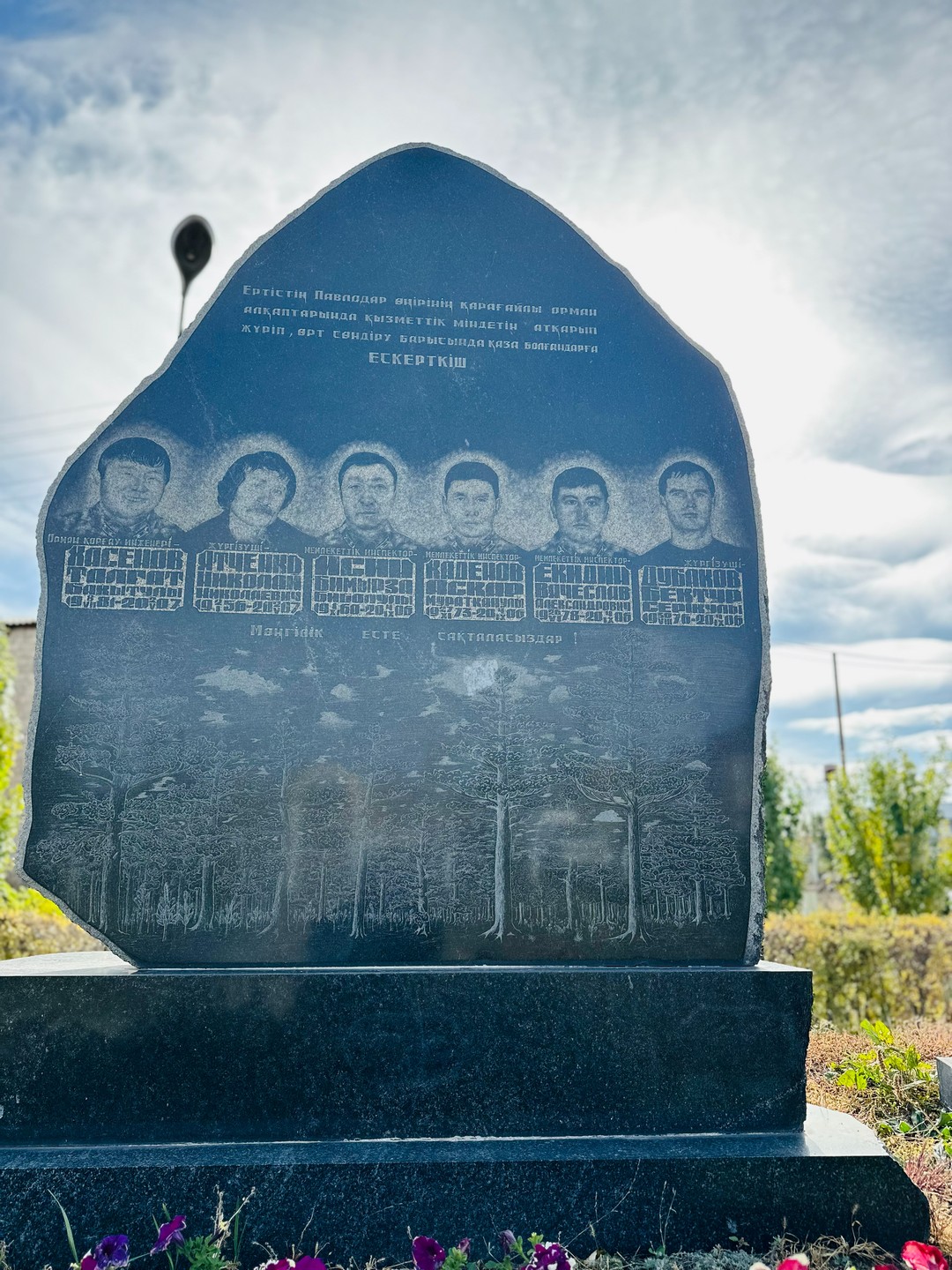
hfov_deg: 56.8
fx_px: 880
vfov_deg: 71.6
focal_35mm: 24
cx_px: 476
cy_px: 635
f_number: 1.78
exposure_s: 1/2809
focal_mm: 6.86
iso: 80
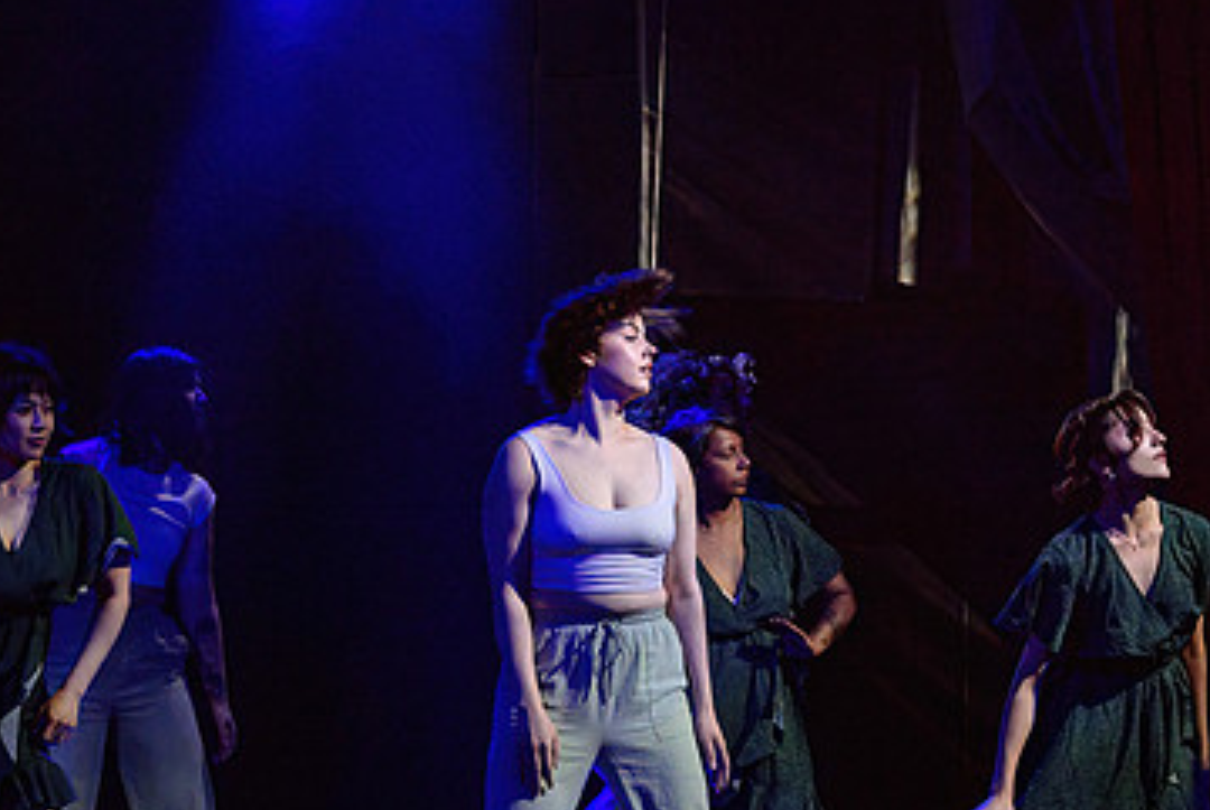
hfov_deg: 10.3
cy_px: 405
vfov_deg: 6.9
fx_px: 6730
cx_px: 799
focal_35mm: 200
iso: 1600
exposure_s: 1/200
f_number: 2.8
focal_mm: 95
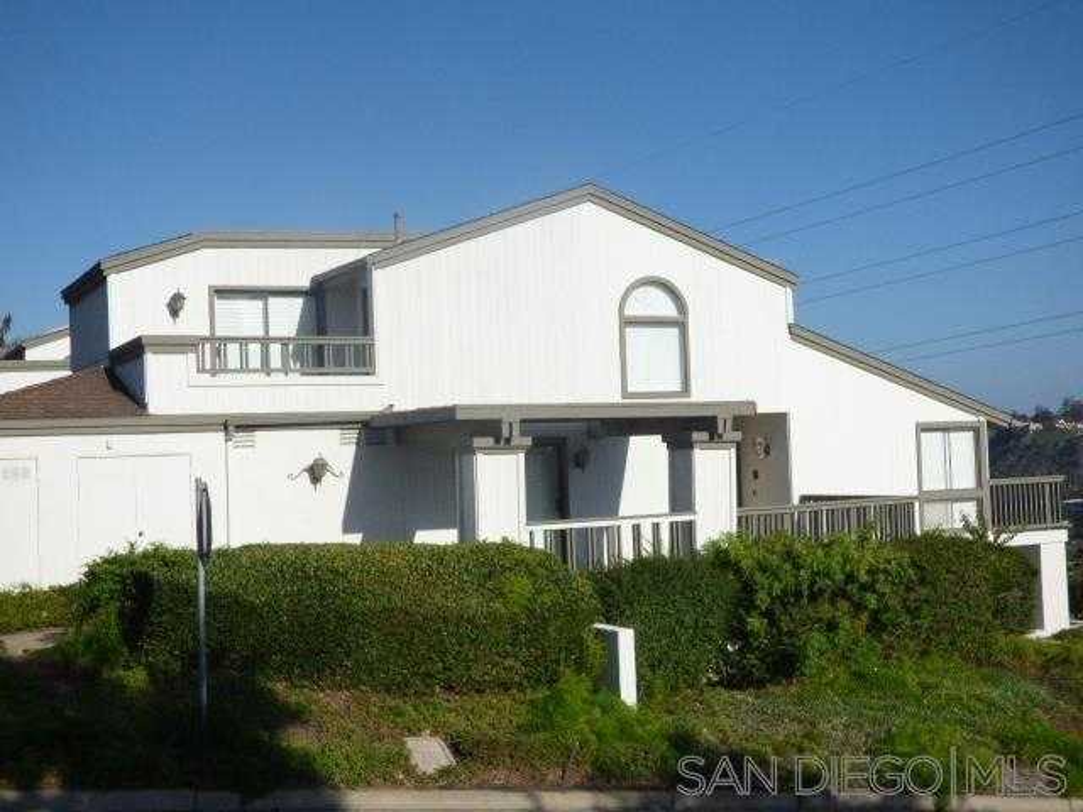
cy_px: 406
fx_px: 1377
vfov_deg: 32.9
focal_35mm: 44
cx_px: 542
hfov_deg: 42.9
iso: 200
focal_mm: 7.79
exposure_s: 1/2000
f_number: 5.6
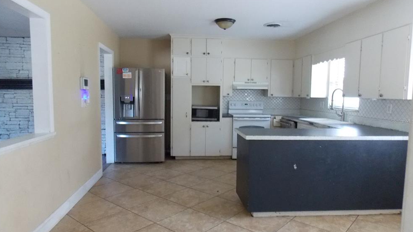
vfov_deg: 44.4
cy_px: 121
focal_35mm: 26
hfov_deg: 71.9
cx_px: 202
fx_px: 285
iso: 400
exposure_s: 1/8
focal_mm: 4
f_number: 3.1
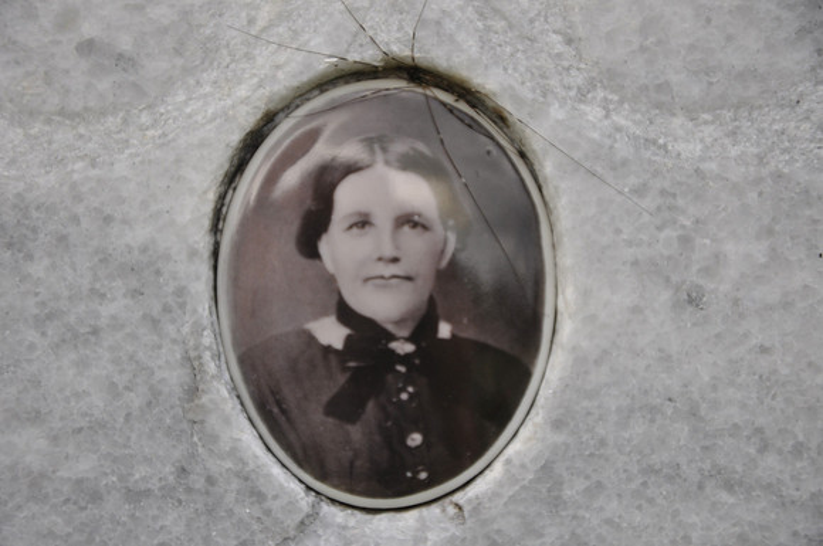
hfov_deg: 16.1
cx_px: 412
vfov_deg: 10.7
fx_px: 2911
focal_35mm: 128
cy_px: 273
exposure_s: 1/125
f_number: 5.6
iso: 220
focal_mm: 85
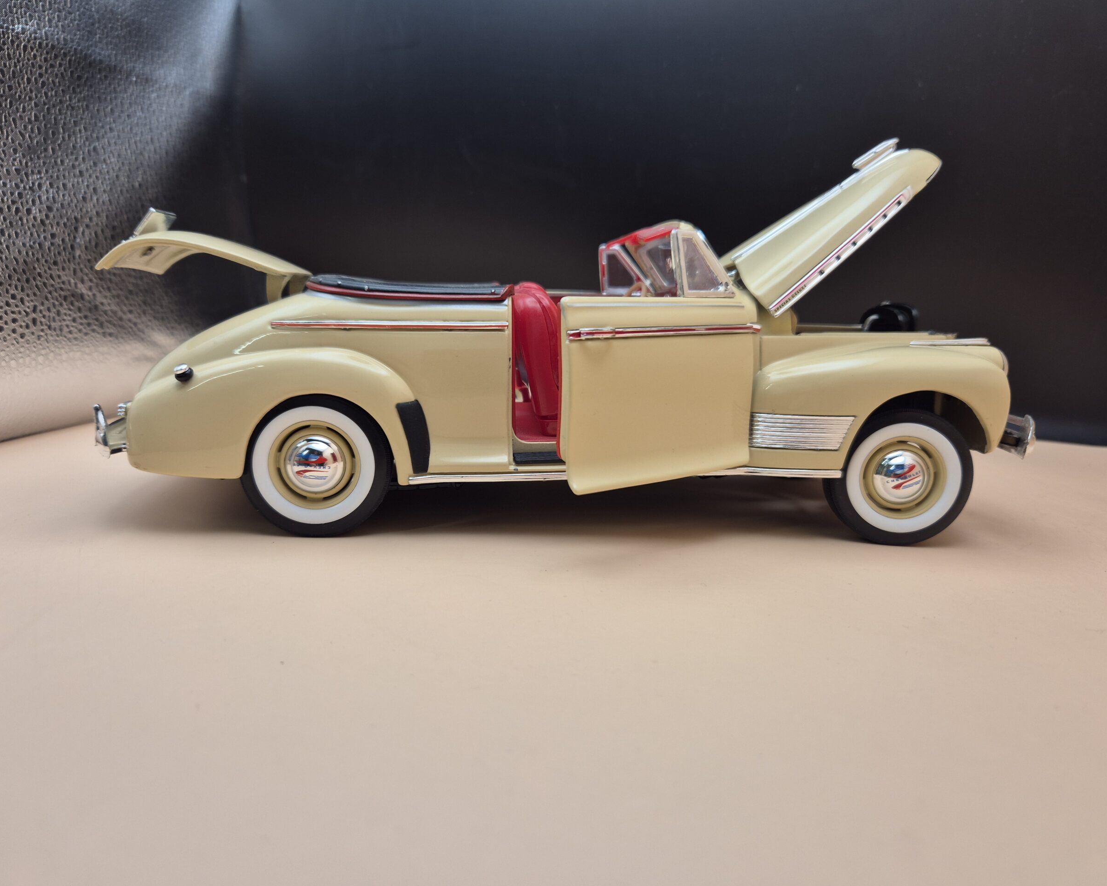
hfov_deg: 70.2
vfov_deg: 58.8
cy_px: 443
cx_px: 524
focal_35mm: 24
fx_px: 786
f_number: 1.8
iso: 25
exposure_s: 1/80
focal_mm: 5.4
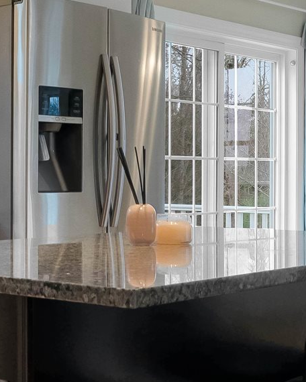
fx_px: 917
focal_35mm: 81
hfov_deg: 18.8
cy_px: 171
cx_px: 60
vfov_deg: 23.6
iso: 800
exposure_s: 1/60
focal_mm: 16
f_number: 8
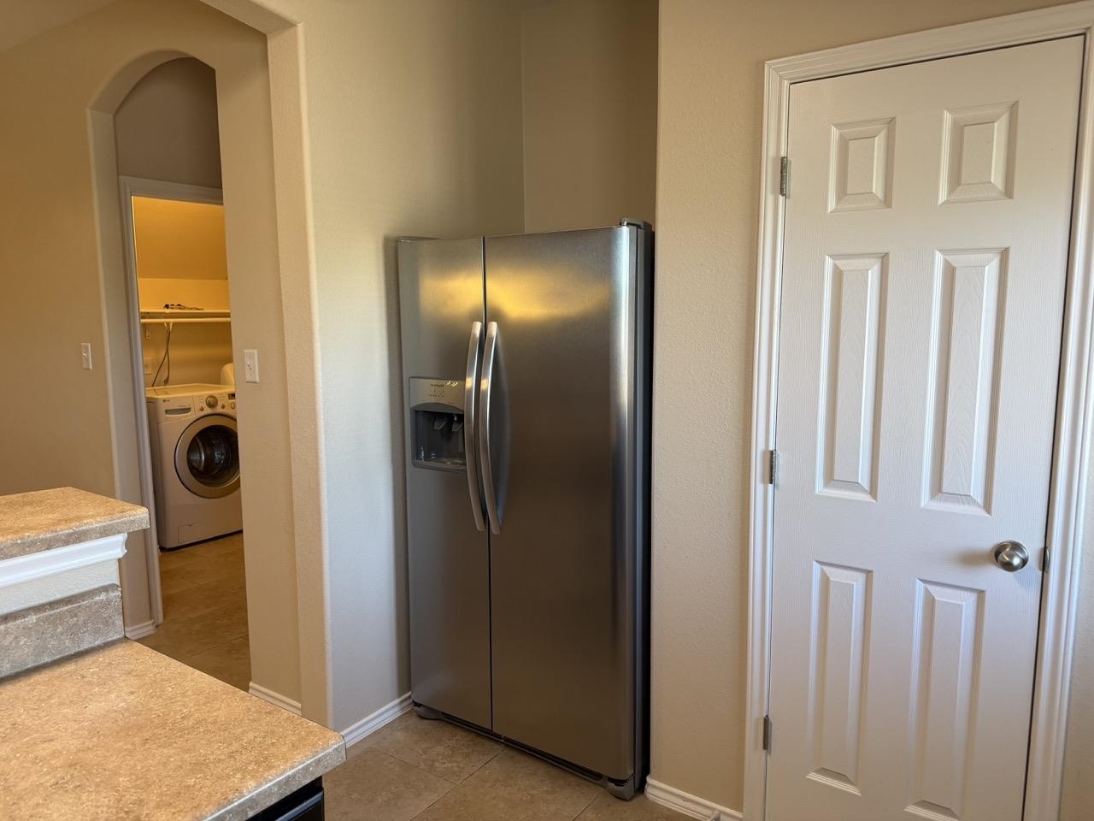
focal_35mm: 24
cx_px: 547
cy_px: 410
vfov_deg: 56.8
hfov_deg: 71.6
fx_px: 758
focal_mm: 6.76
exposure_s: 1/120
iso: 160
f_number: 1.78
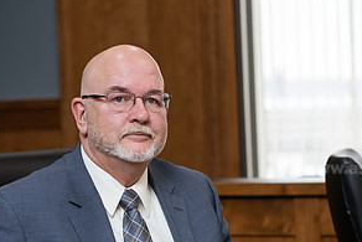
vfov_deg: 9.2
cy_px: 194
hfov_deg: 13.7
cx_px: 245
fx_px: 1499
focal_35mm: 149
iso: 1000
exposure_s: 1/200
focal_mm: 75
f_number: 4
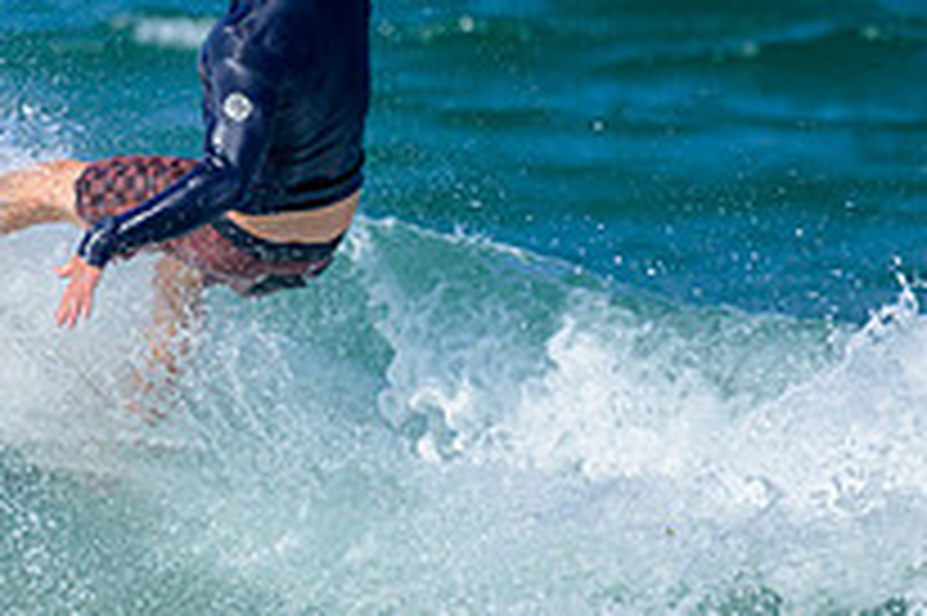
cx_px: 122
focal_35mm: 2255
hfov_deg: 0.9
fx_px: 58018
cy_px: 438
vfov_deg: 0.6
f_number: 6.3
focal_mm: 800
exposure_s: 1/2500
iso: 360
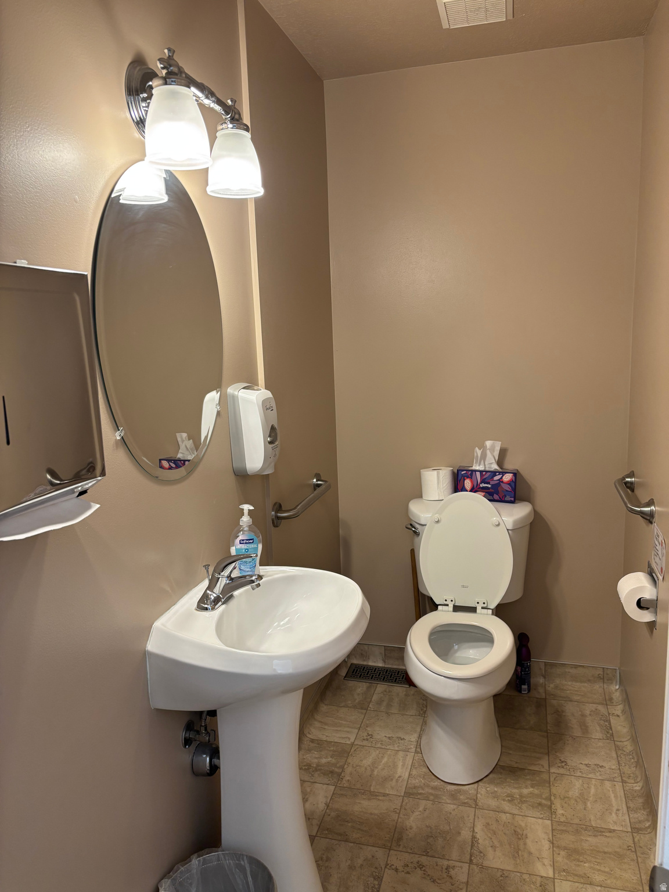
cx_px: 334
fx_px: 670
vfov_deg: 67.3
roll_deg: +0.7
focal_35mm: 26
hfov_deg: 53.1
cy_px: 446
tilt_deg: -11.2
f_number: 1.6
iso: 125
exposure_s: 1/60
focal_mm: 5.96
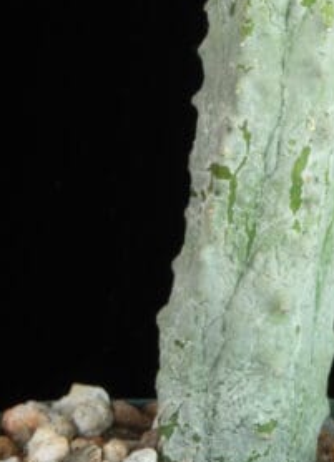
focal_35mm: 249
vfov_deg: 8.0
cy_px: 47
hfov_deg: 5.8
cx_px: 261
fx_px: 3280
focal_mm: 60
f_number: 36
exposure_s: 6
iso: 100
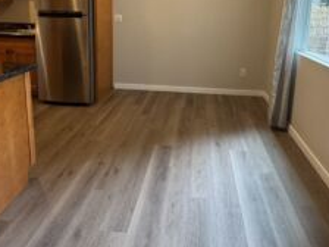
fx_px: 238
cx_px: 181
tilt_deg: -9.8
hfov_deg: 69.2
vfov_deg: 51.1
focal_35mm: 25
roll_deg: -2.1
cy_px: 46
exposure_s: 1/60
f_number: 2.2
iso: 400
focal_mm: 2.22
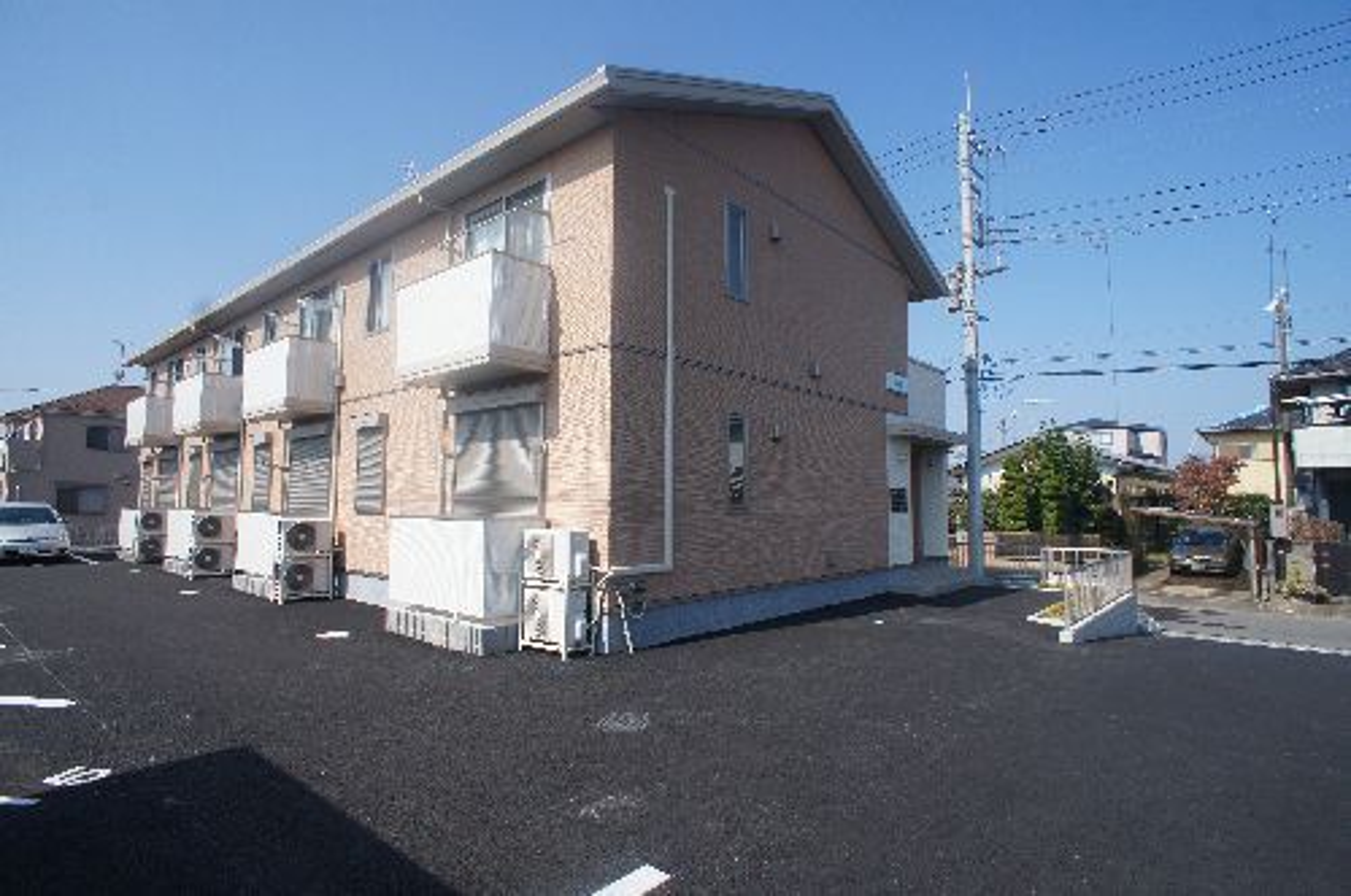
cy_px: 448
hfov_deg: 73.8
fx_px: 899
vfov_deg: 53.0
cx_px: 676
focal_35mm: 24
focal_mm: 16
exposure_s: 1/500
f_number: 8
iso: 200
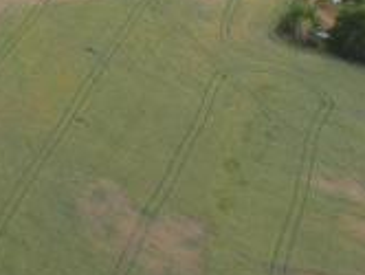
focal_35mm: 77
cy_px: 40
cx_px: -224
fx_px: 813
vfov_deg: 18.9
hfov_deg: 20.5
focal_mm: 3.61
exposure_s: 1/488
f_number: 2.8
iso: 100
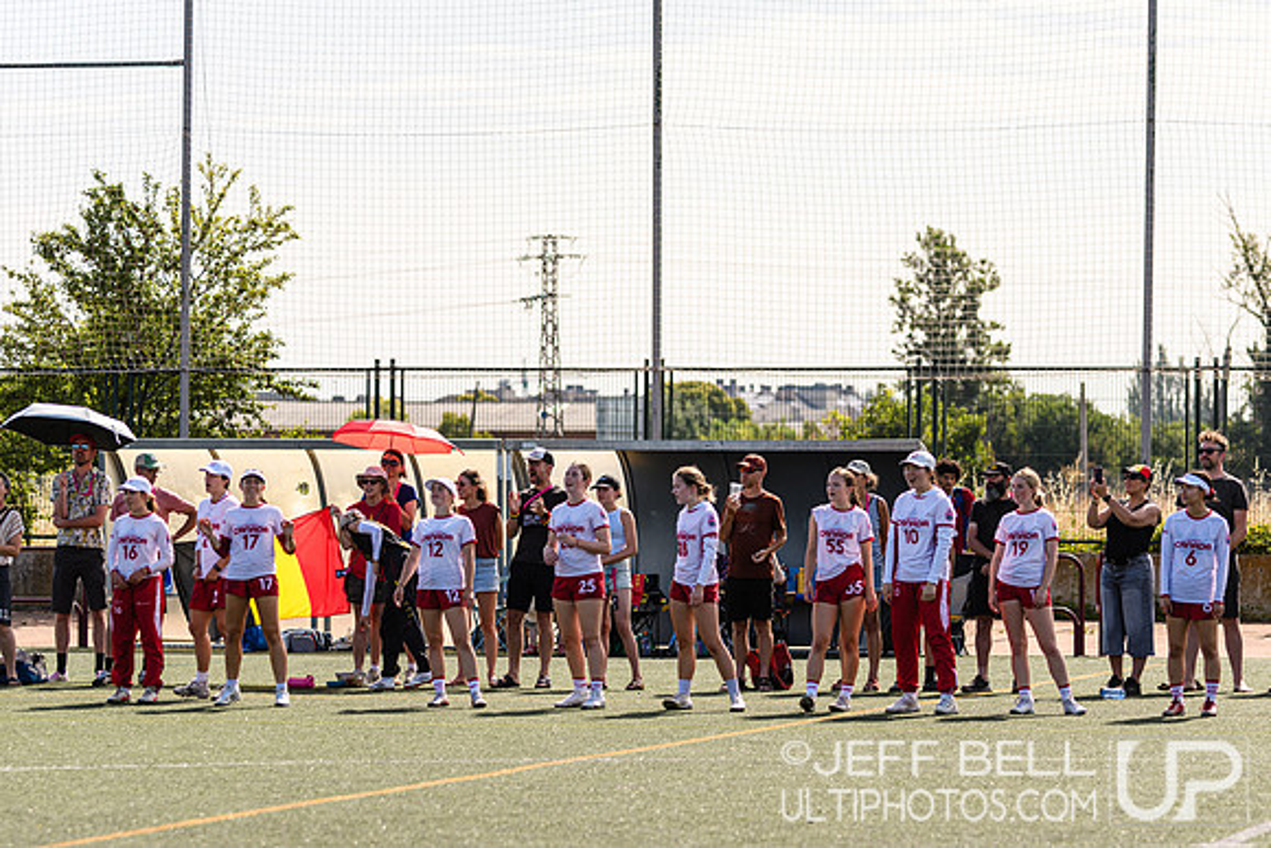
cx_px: 694
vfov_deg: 7.8
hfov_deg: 11.6
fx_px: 6252
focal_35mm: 177
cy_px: 424
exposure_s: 1/1000
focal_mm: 105
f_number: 3.2
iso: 125
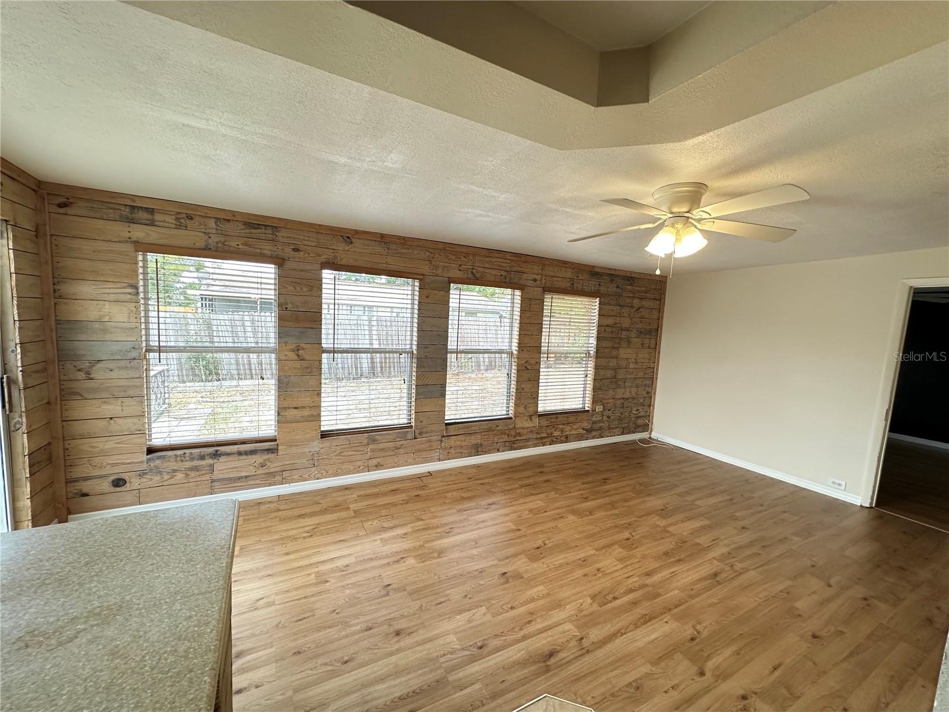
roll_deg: -3.0
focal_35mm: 14
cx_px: 474
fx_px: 384
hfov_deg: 102.1
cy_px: 356
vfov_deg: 85.7
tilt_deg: -5.5
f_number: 2.2
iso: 160
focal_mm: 2.22
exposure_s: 1/99
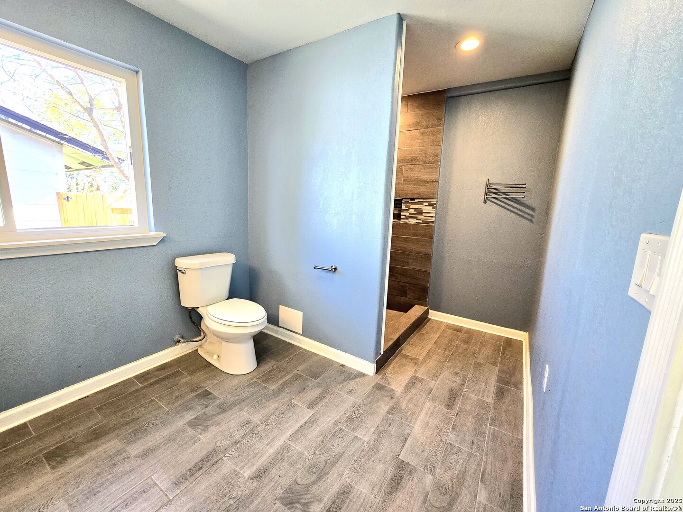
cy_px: 256
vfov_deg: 89.9
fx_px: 256
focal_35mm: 13
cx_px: 342
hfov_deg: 106.2
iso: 100
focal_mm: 2.2
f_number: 2.2
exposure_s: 1/60.2
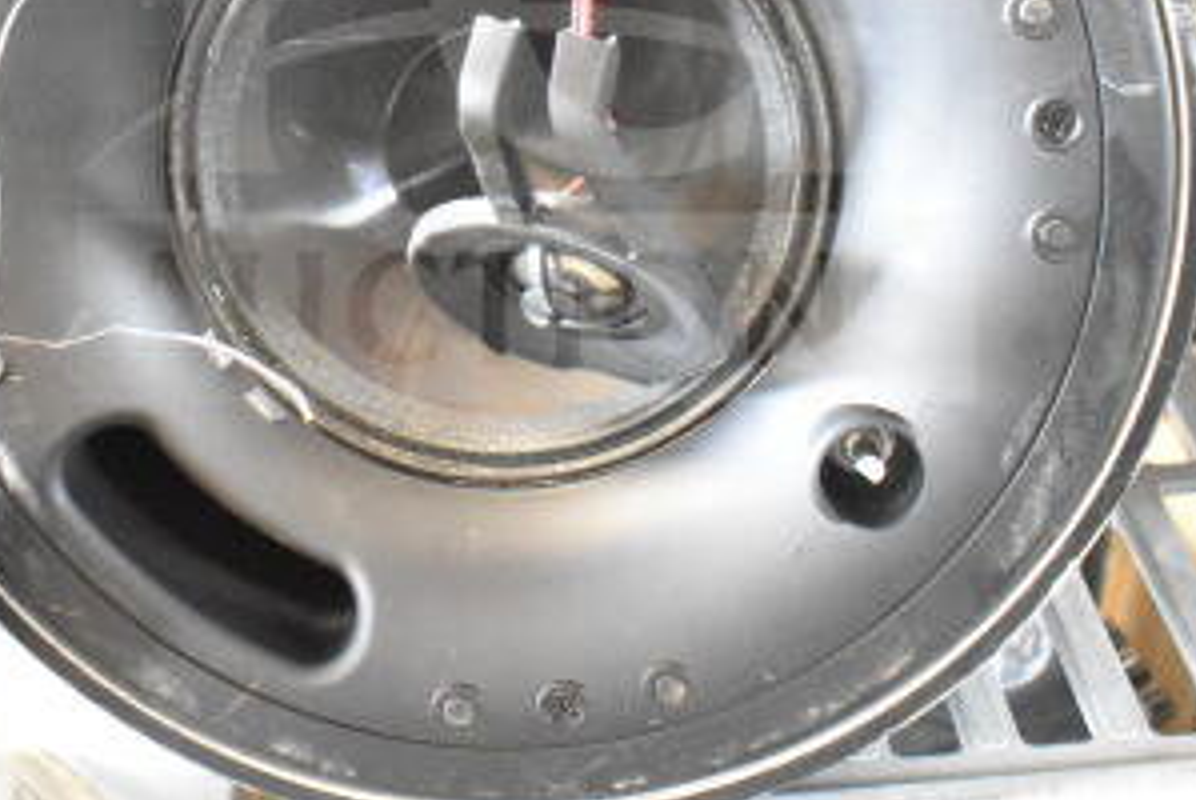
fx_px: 1829
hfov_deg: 36.2
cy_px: 86
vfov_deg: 24.0
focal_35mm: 55
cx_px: 524
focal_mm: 18
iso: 9000
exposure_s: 1/30
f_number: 3.5
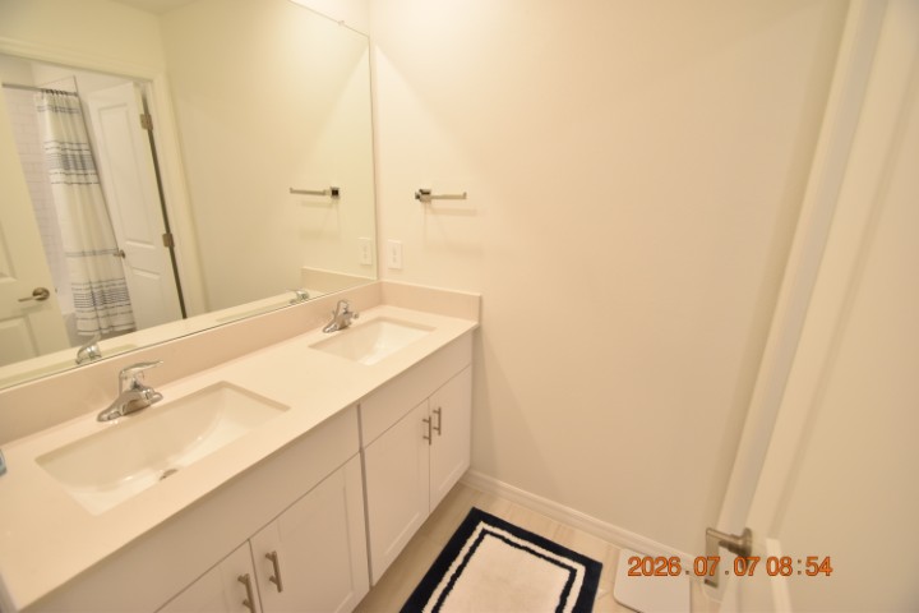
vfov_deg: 77.3
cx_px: 460
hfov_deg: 100.4
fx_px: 383
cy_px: 306
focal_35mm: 15
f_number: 3.5
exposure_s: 1/125
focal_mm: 10
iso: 800
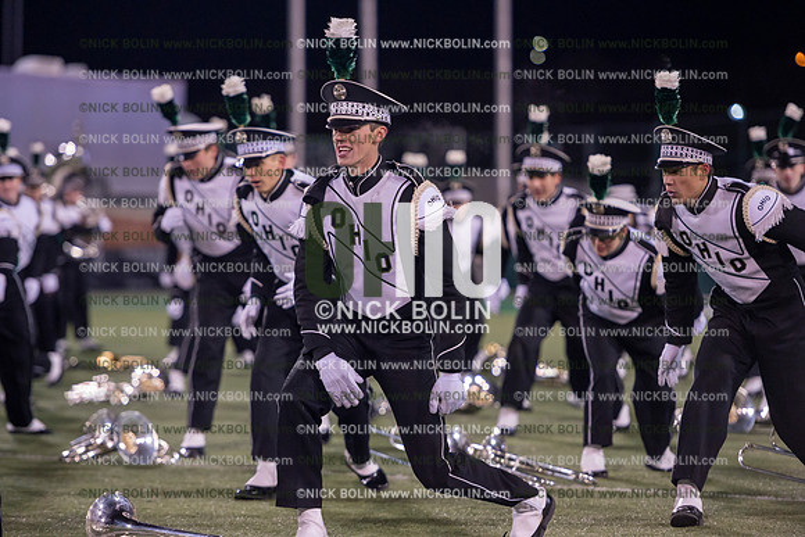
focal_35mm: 175
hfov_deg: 11.7
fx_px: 3914
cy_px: 268
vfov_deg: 7.9
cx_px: 402
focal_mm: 175
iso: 2500
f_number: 2.8
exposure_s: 1/1250
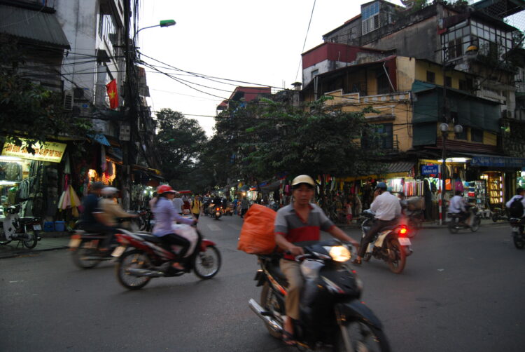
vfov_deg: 48.0
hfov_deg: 67.3
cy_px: 176
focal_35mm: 27
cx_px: 262
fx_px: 394
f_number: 3.5
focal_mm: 18
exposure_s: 1/30
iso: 640
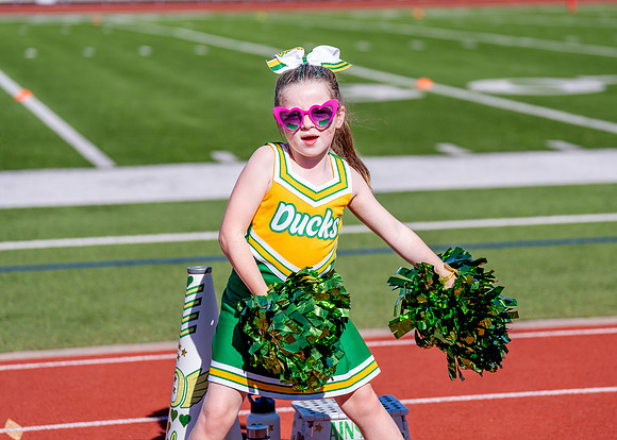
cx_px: 340
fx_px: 1952
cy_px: 197
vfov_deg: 12.9
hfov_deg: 18.0
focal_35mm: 111
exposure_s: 1/4000
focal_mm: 92
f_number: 2.8
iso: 160
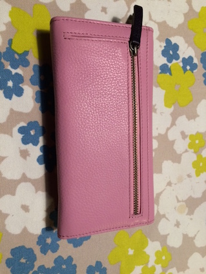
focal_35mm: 29
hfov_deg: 48.2
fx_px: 230
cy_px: 137
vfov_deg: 61.6
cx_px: 103
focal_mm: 4.15
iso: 125
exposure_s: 1/30
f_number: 2.2
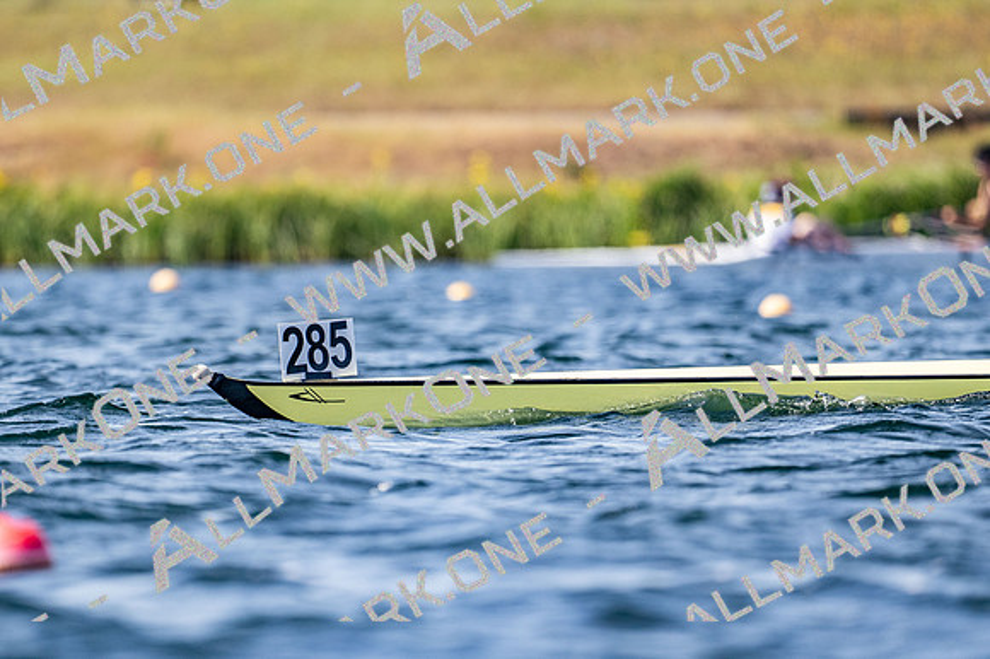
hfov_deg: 3.4
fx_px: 16490
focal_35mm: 600
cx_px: 495
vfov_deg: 2.3
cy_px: 330
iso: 250
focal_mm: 400
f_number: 4.5
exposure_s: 1/2500
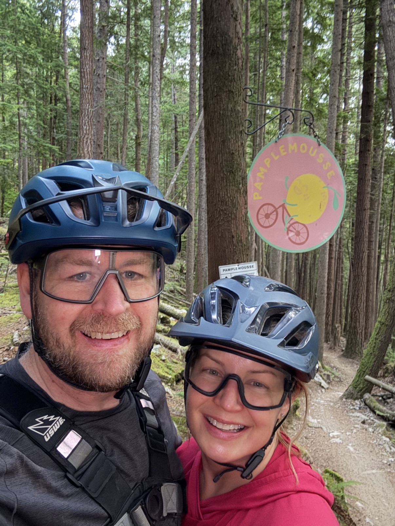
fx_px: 456
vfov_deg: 60.0
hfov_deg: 46.8
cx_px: 198
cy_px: 263
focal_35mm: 30
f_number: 1.9
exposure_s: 1/15
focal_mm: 2.69
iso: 1000
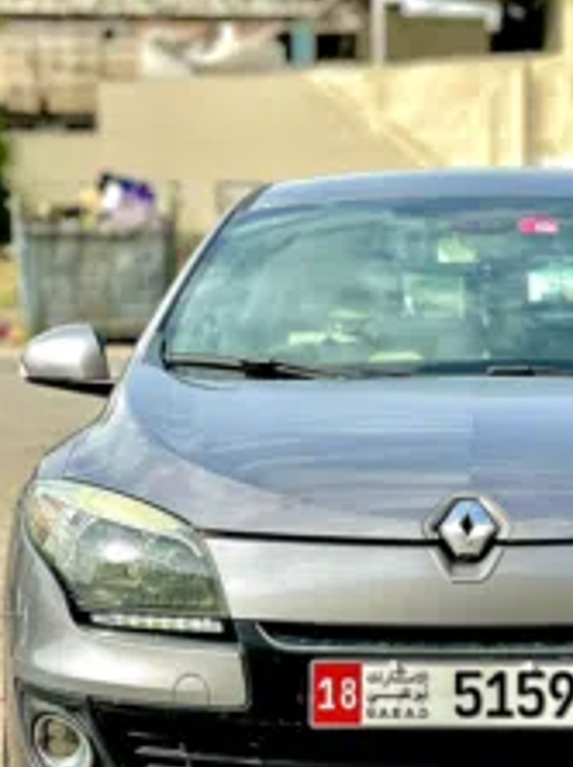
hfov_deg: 10.6
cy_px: 249
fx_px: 3074
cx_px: 473
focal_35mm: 139
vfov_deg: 14.2
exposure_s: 1/797
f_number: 2.8
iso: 32
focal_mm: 9
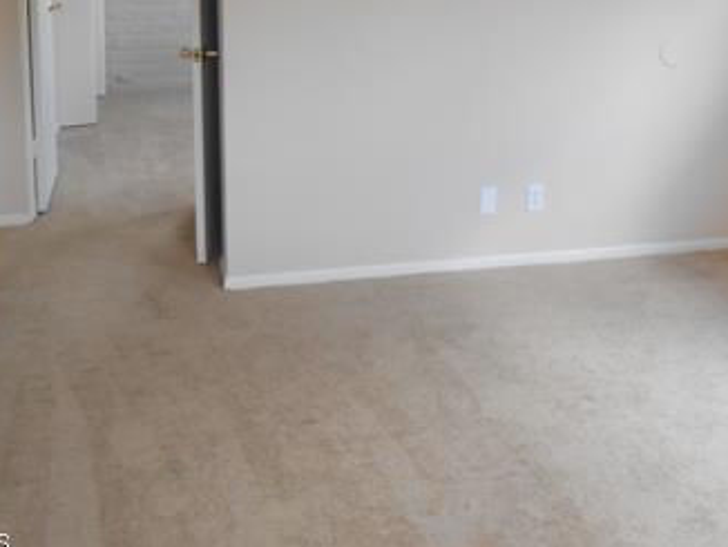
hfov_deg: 36.8
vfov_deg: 27.5
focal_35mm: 51
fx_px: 1073
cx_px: 516
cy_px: 51
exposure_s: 1/30
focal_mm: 4.6
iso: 160
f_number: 3.5
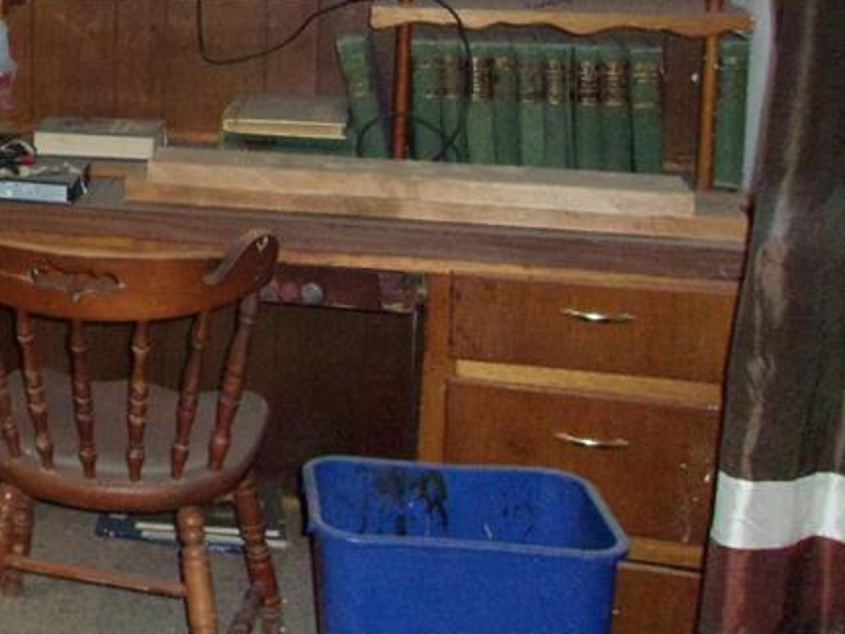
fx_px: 1562
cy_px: 8
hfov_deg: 27.4
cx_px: -108
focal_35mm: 64
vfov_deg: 22.1
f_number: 3
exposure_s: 1/34
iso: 500
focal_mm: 4.9
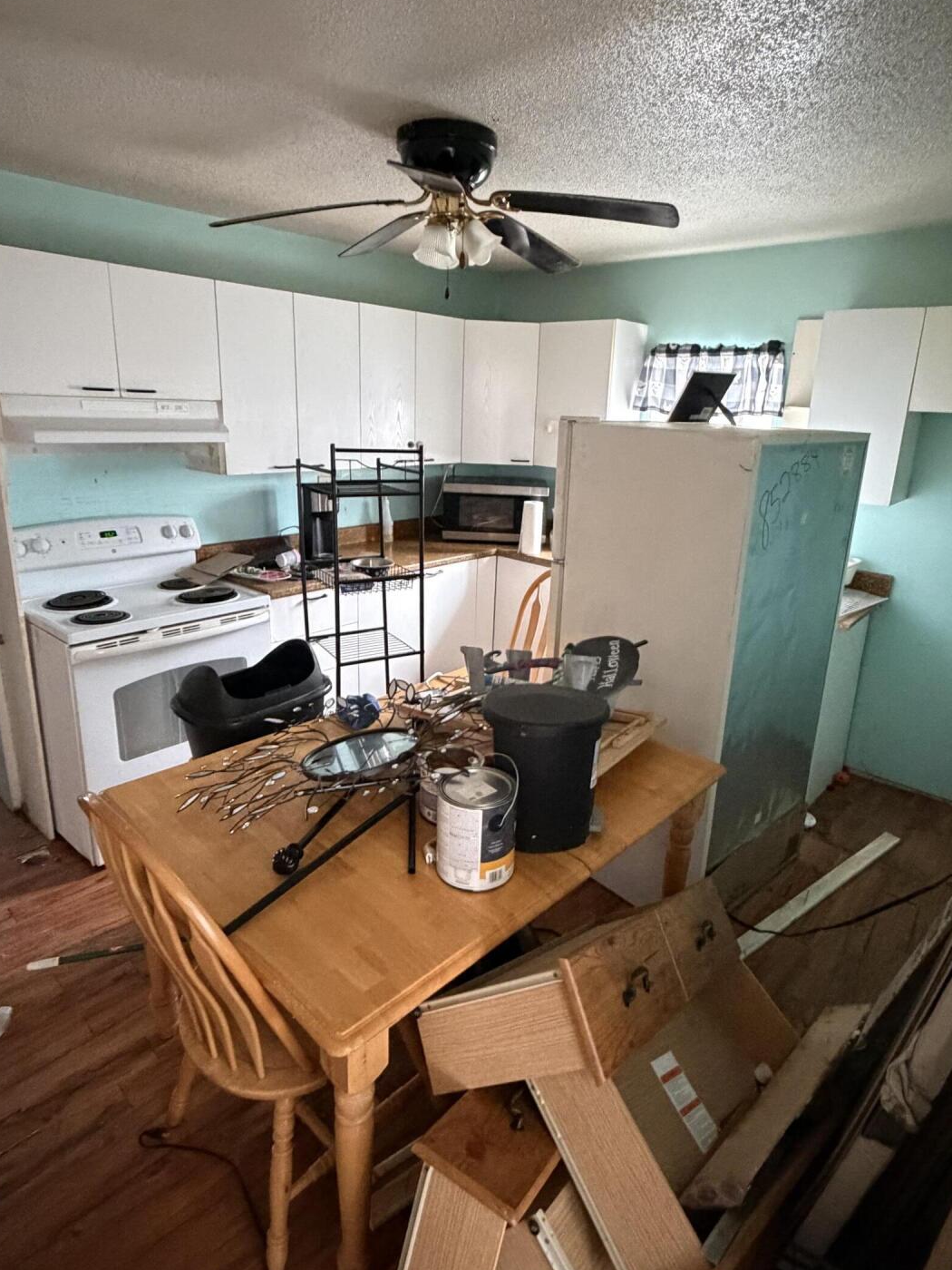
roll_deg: -2.2
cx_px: 508
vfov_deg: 81.7
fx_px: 733
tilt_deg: -15.2
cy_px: 603
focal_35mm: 20
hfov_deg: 65.9
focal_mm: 2.22
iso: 1000
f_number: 2.2
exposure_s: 1/40
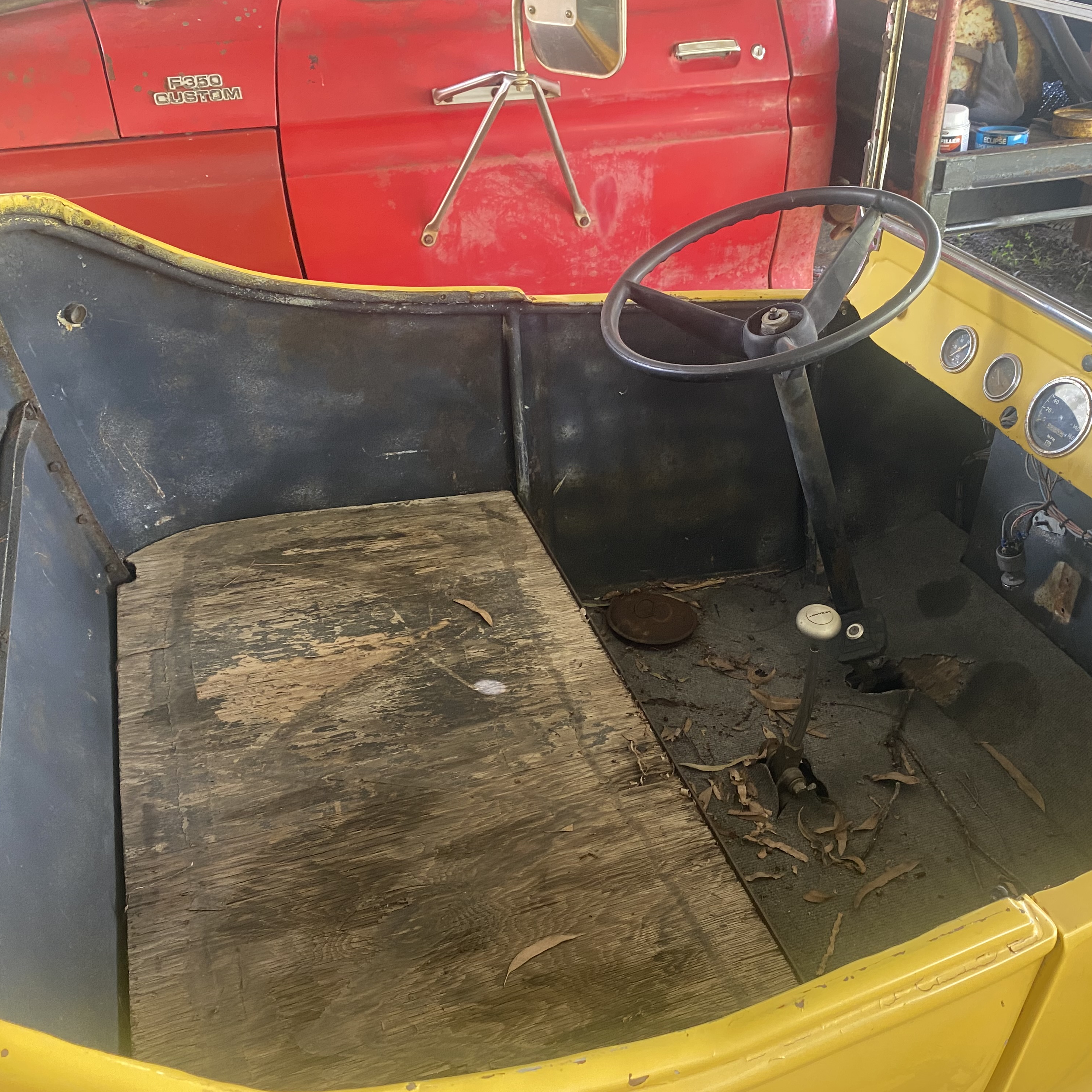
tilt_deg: -36.1
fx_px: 1106
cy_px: 546
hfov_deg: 52.1
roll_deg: +0.8
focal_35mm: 31
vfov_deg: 52.5
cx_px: 662
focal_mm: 4.25
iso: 200
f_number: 1.8
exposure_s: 1/60
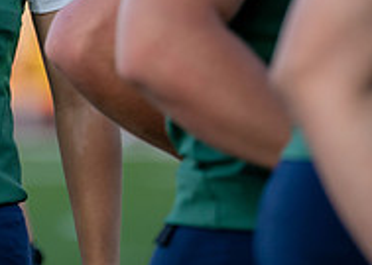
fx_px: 7353
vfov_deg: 2.1
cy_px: -133
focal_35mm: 696
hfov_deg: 2.9
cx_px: -57
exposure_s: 1/1250
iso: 320
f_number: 2.8
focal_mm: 200
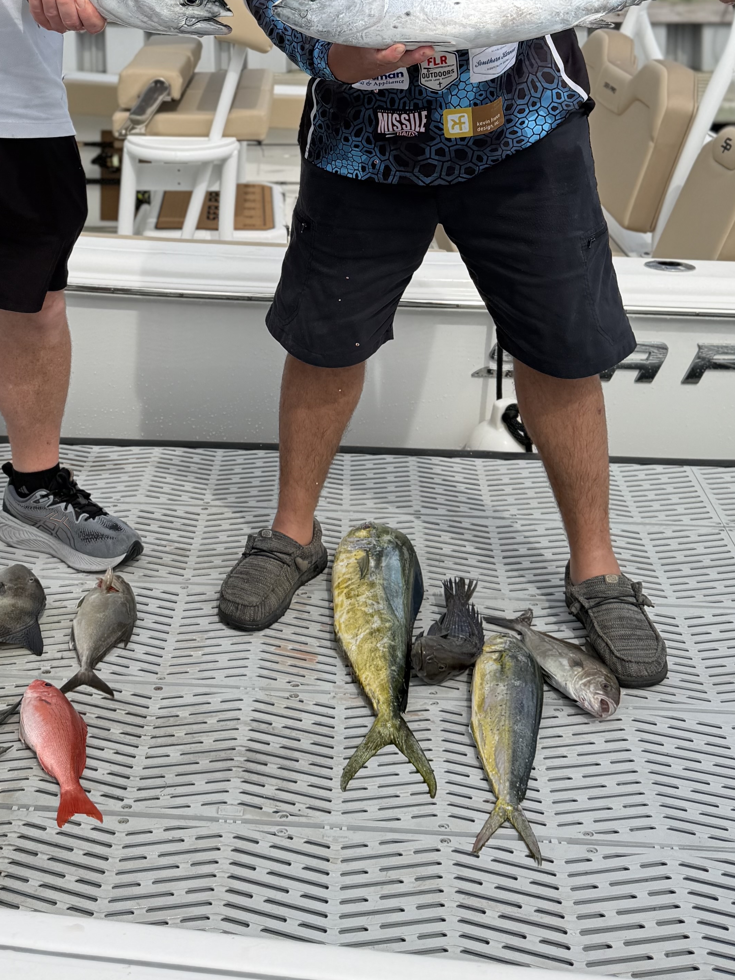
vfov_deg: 37.7
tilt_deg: -9.7
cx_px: 205
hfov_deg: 29.9
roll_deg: +2.1
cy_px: 152
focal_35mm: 48
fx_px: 1359
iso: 80
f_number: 1.78
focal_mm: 6.76
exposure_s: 1/6173
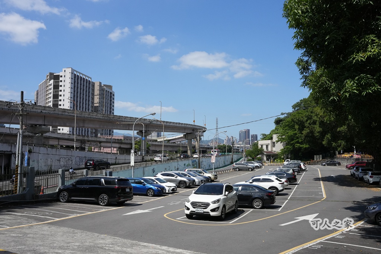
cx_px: 190
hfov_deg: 62.3
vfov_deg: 43.9
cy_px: 127
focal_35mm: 30
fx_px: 315
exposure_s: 1/3200
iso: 1600
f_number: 10
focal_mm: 29.8
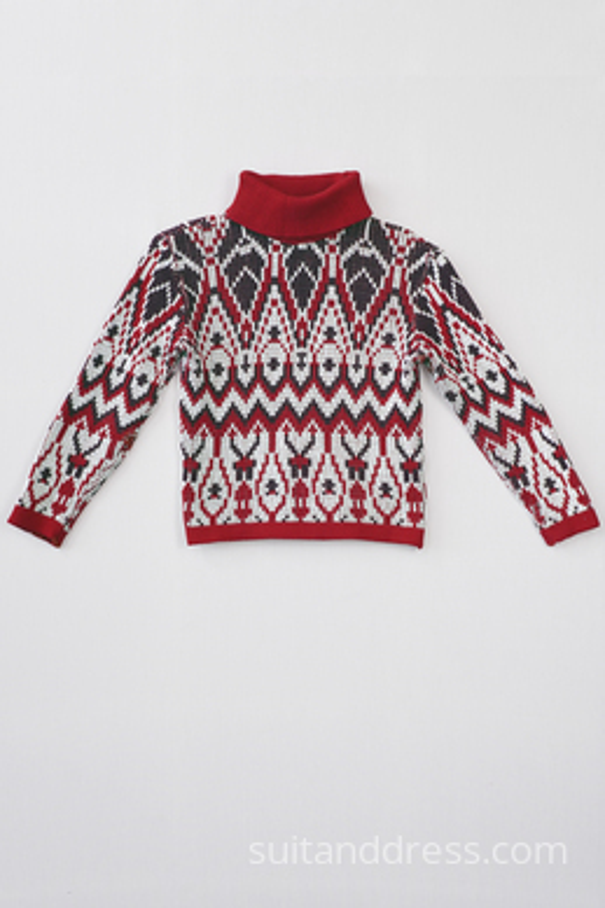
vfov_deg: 41.1
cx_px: 302
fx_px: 1211
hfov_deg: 28.1
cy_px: 454
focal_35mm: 48
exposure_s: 1/50
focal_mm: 32
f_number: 7.1
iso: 320
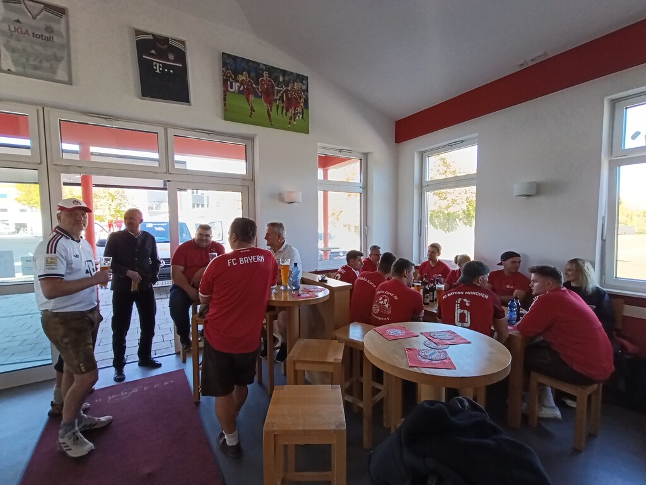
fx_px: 280
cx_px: 323
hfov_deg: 98.2
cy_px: 242
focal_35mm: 15
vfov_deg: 81.7
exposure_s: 1/100
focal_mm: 1.65
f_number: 2.2
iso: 160
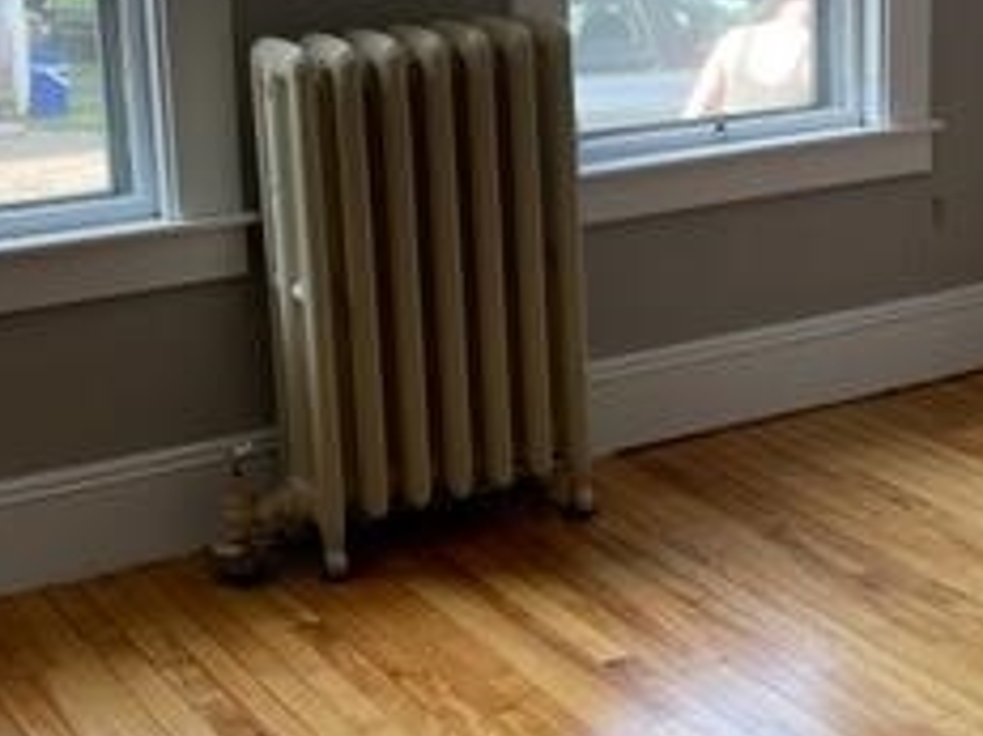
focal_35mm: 72
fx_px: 2044
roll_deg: +1.0
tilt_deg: -12.8
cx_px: 728
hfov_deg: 26.7
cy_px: 204
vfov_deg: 20.3
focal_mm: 5.1
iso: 40
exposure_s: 1/120
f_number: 1.6
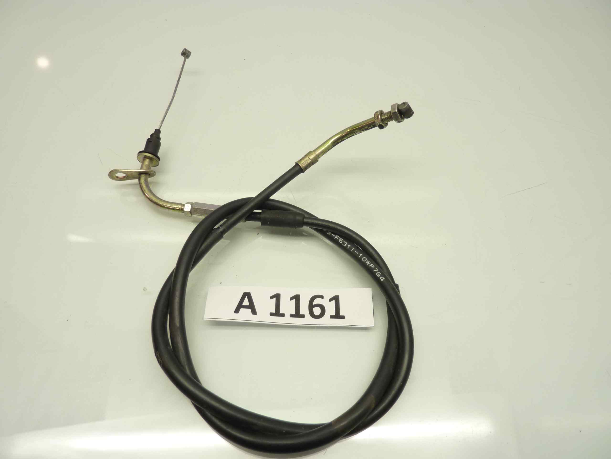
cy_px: 230
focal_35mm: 25
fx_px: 441
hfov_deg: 69.4
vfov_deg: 54.9
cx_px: 306
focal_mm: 4.1
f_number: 3.3
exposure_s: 1/20
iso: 125
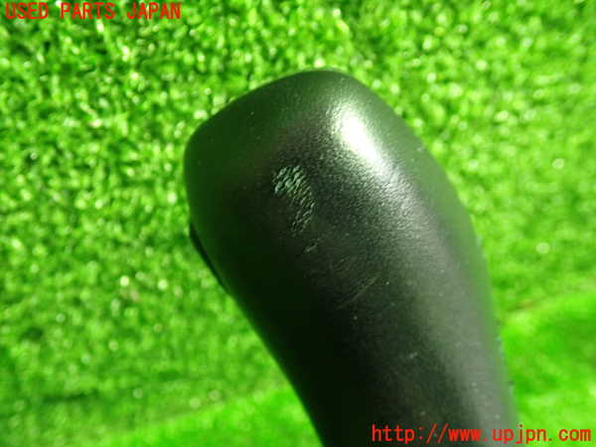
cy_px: 224
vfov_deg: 46.8
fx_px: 517
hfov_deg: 60.0
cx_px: 298
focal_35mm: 30
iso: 800
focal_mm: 5.4
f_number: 2.3
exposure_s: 1/25
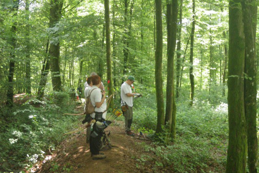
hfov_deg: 44.5
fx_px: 317
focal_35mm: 44
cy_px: 91
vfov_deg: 30.5
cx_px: 130
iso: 320
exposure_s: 1/60
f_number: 4.2
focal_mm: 7.5
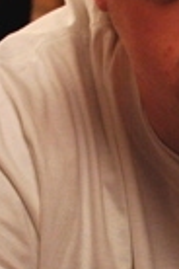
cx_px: 261
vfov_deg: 3.9
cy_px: 342
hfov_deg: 2.6
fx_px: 3968
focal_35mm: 532
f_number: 4
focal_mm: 70
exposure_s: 1/60
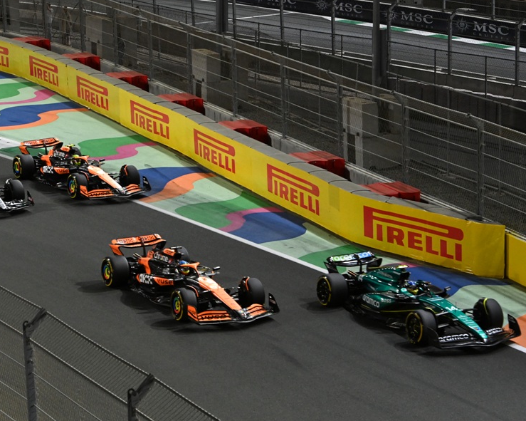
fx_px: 2024
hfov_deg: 14.8
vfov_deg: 11.9
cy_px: 199
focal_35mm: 130
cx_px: 219
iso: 6400
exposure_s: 1/1000
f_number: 6.3
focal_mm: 100
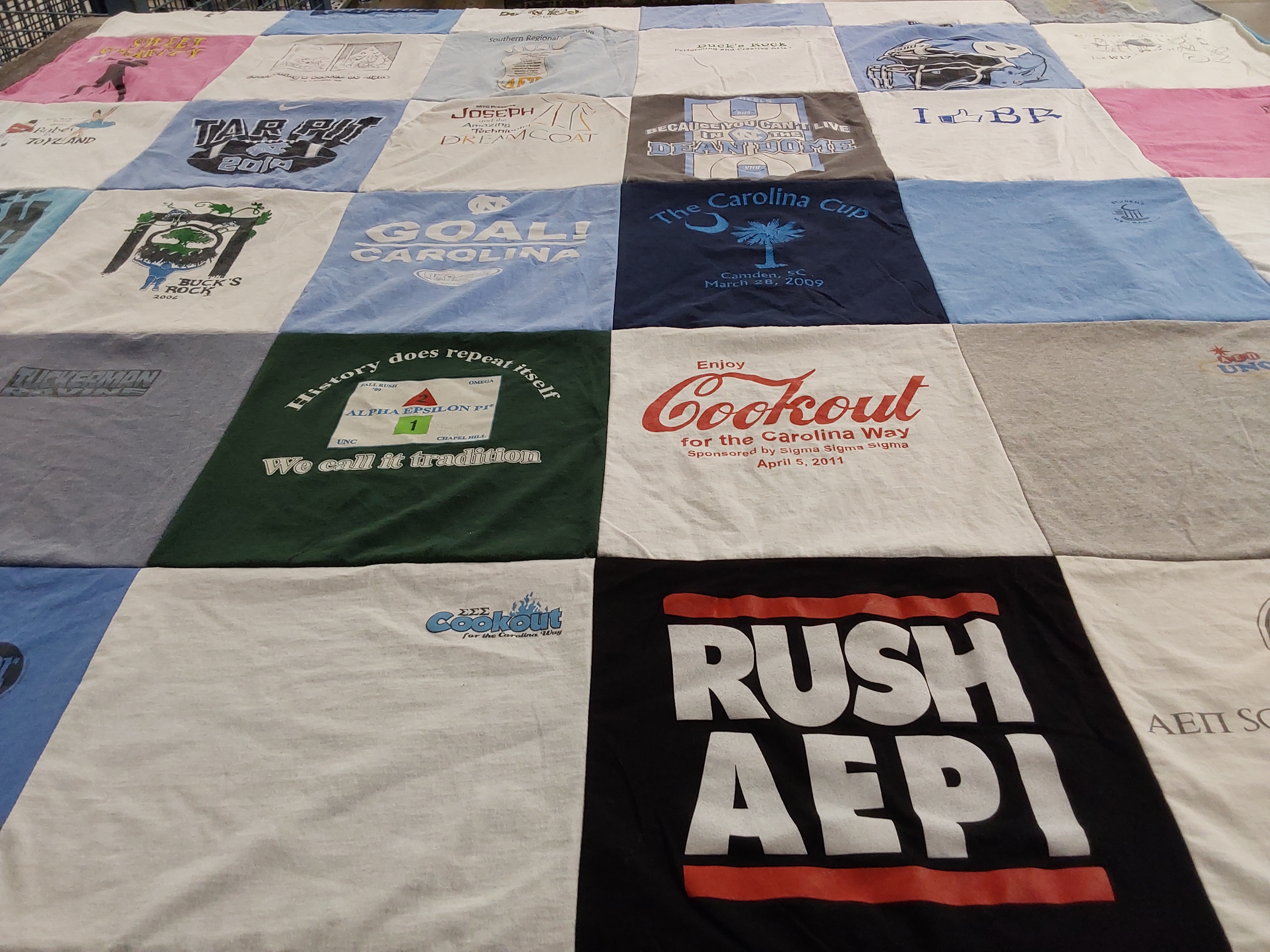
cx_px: 635
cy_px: 476
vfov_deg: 49.7
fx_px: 1027
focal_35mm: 28
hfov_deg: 63.4
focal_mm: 2.91
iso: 80
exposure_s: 1/60
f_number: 1.9
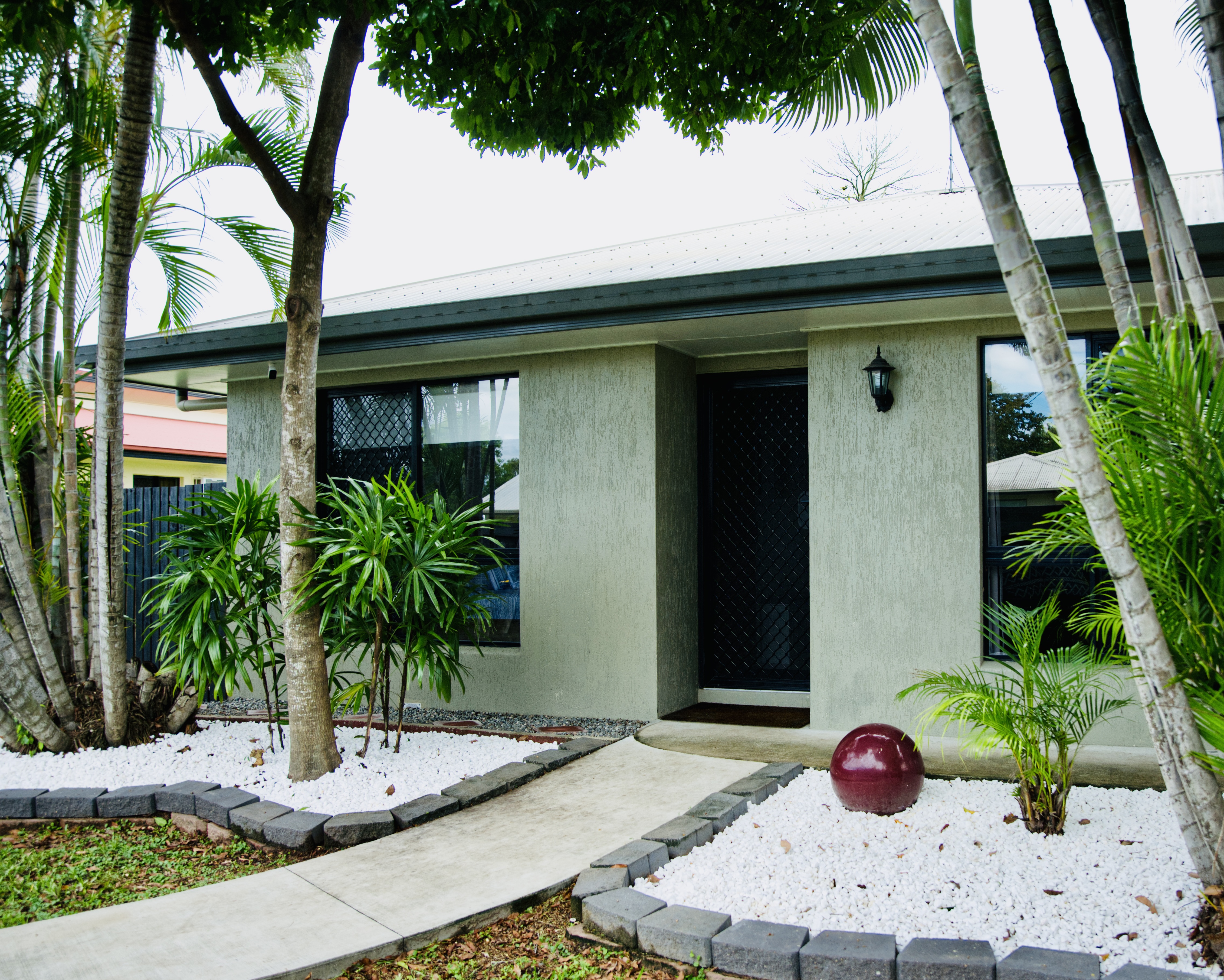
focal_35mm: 30
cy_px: 517
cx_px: 766
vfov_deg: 48.5
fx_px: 1087
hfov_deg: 58.0
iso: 500
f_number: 2.8
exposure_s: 1/2000
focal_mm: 24
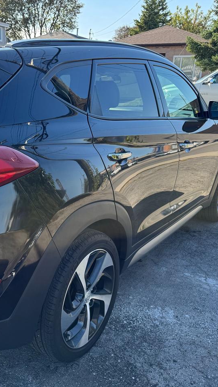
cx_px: 21
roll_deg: -0.5
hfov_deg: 32.1
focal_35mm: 35
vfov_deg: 56.6
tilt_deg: -18.4
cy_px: 194
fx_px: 360
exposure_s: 1/747
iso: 80
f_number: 1.78
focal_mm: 6.76
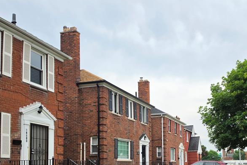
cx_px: 169
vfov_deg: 30.8
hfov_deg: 45.5
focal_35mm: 42
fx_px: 288
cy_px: 140
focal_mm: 6.5
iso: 64
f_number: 1.4
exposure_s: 1/2993
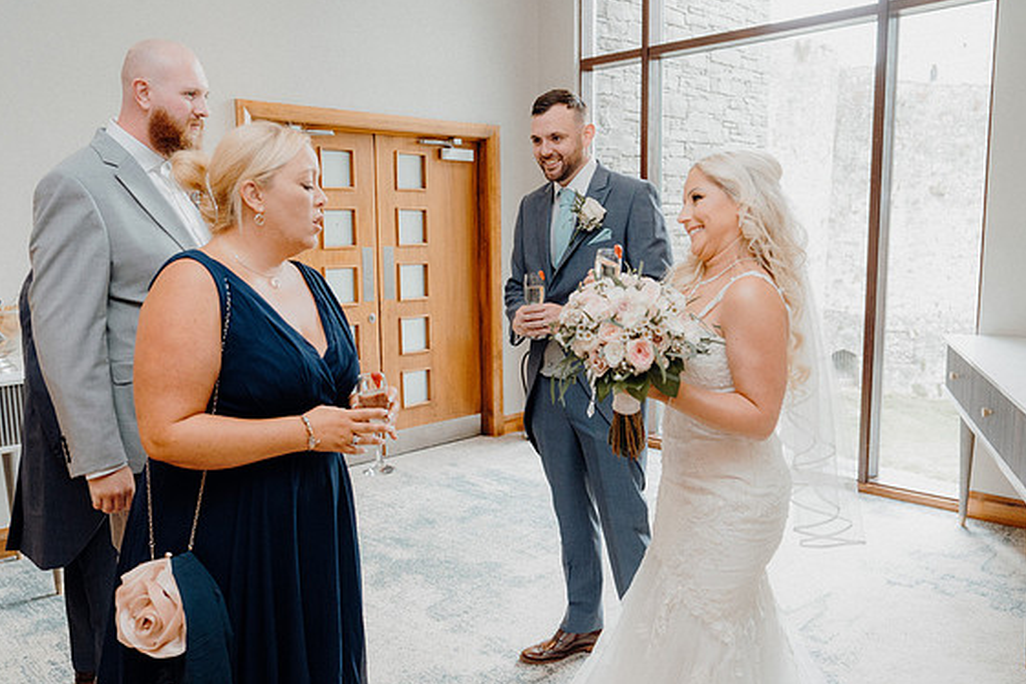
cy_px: 343
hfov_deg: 61.9
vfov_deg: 43.6
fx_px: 855
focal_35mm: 30
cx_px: 505
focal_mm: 29
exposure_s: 1/200
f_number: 3.5
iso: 2000
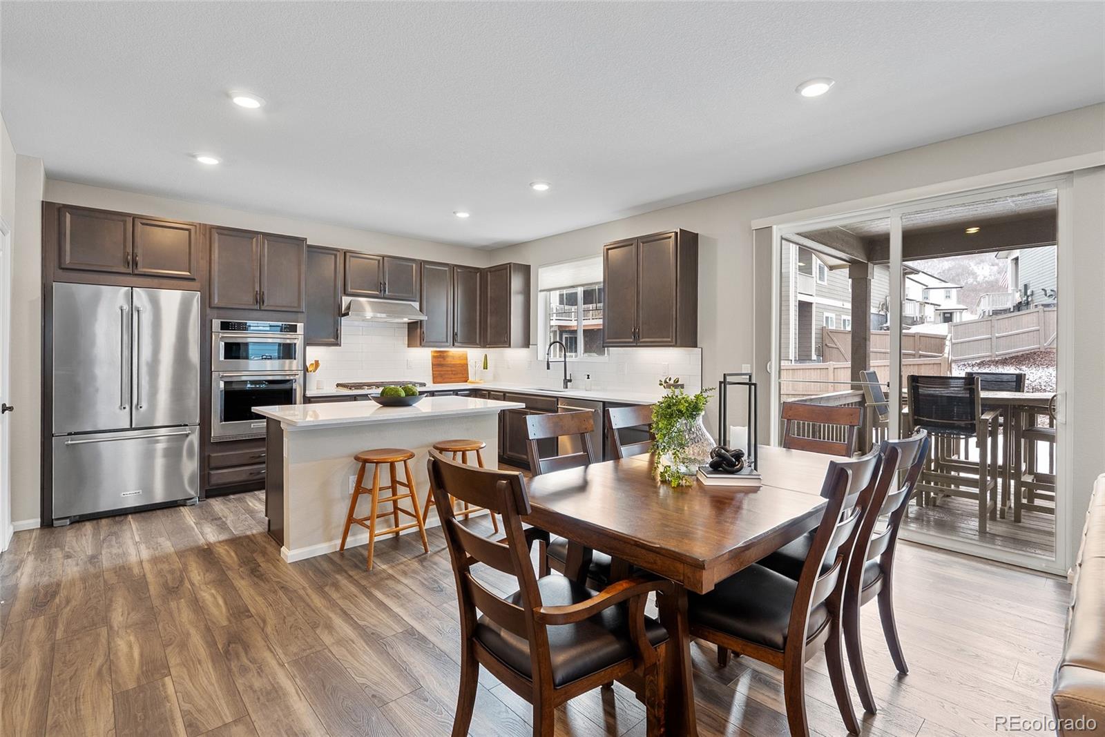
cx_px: 552
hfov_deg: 93.3
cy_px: 368
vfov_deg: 70.5
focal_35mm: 17
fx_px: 522
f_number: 11
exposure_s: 2
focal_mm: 17
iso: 250
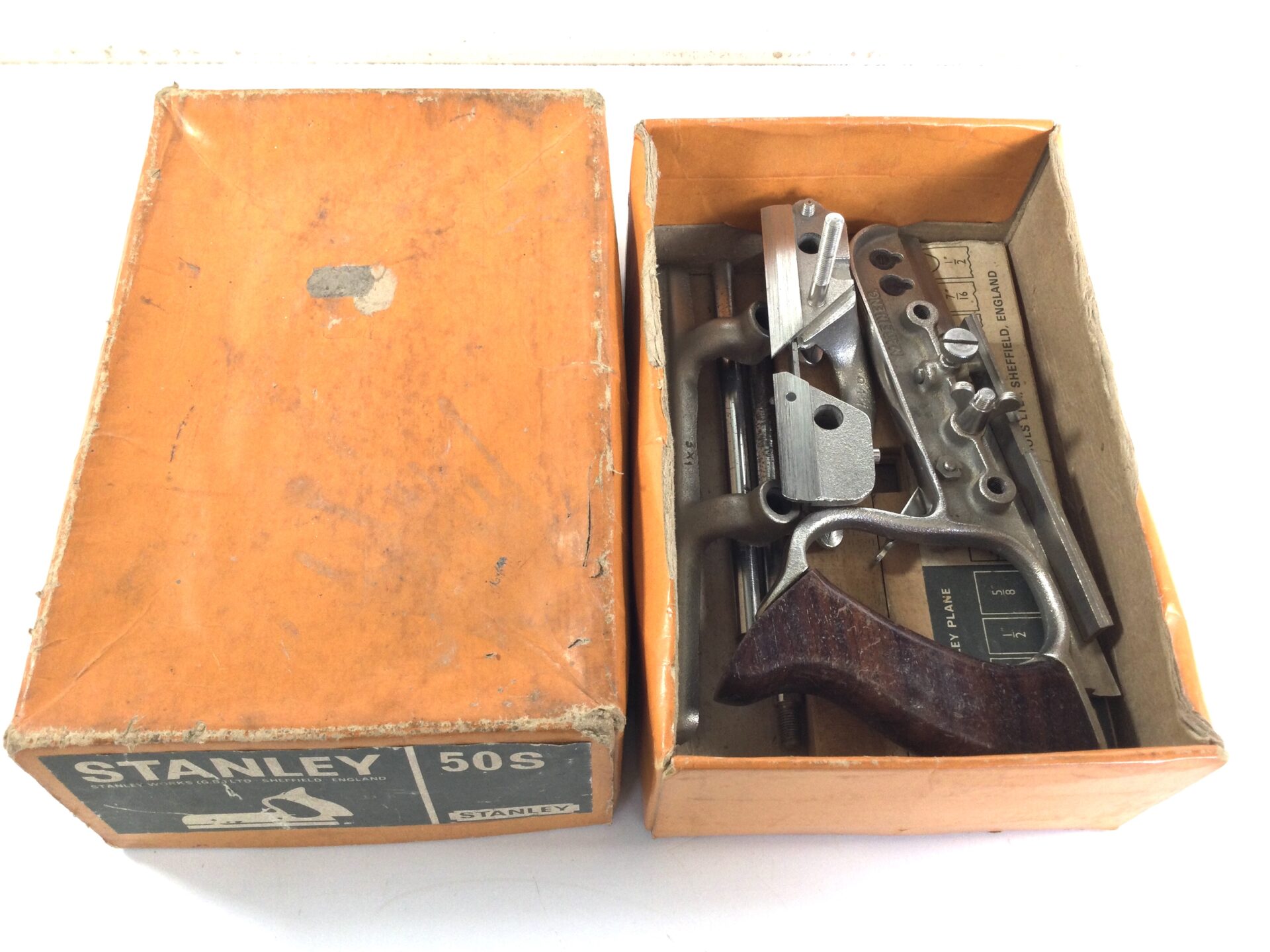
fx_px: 1137
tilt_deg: -61.4
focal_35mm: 31
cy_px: 476
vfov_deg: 45.4
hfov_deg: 58.4
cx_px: 635
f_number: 2.4
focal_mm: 3.3
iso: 40
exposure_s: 1/100
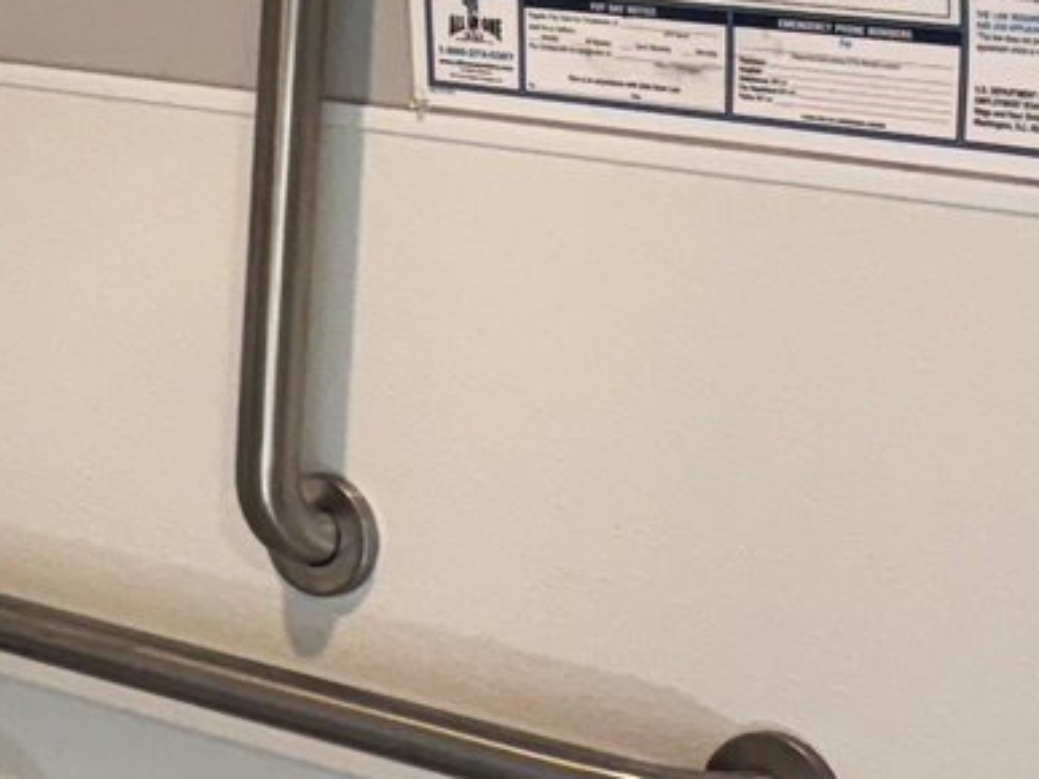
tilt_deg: -5.5
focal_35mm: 127
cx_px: -1197
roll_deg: -1.5
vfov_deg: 11.6
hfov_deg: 13.0
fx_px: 3811
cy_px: 51
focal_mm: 6.76
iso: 160
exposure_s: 1/120
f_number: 1.78
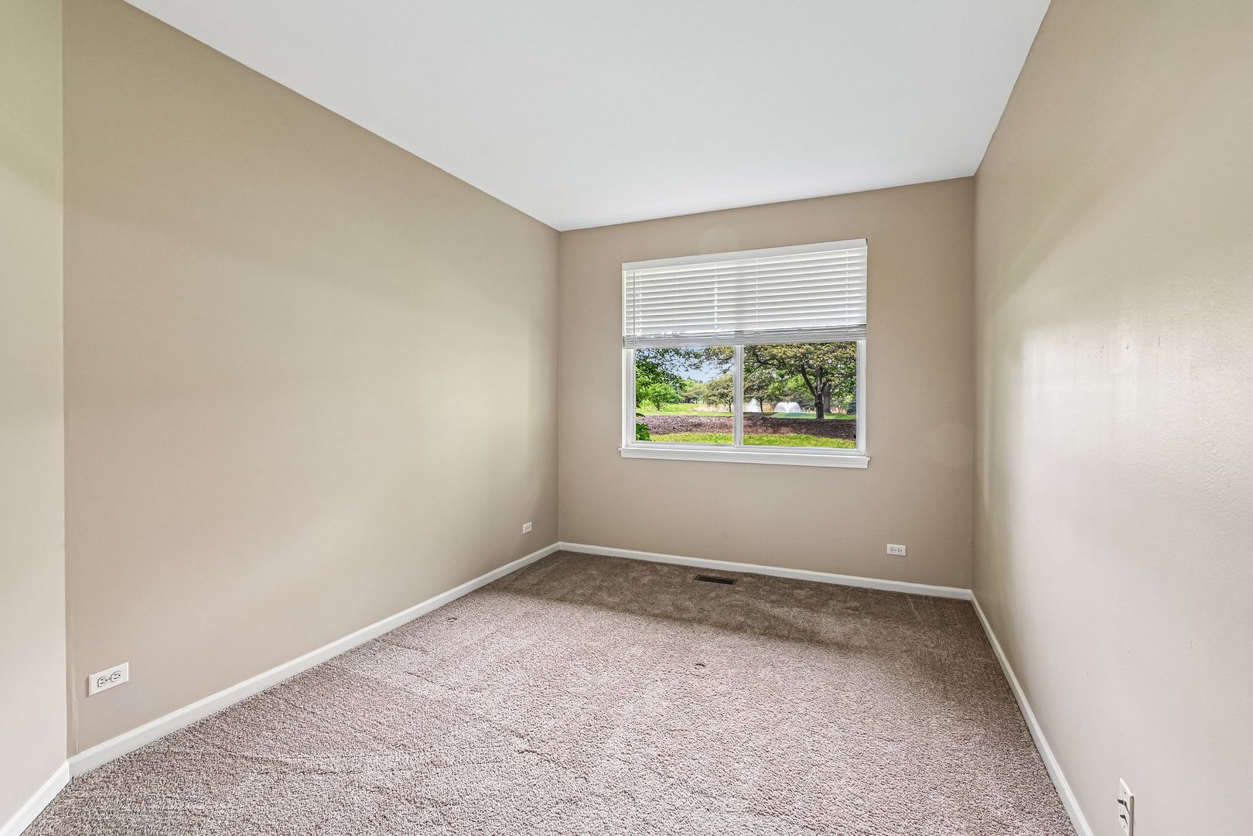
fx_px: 557
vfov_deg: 73.7
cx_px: 626
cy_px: 418
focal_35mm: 16
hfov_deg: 96.7
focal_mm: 16
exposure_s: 1/6
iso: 400
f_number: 13
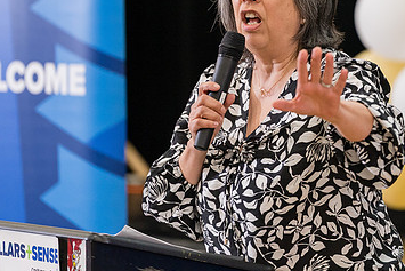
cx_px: 264
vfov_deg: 4.2
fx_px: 3680
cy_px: 62
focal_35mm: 327
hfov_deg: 6.3
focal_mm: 200
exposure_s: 1/250
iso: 1250
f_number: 2.8
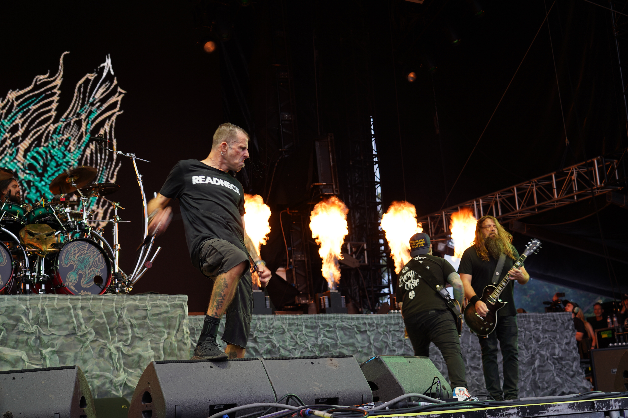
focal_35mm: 52
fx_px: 907
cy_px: 209
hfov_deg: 38.2
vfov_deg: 26.0
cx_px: 314
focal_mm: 52
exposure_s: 1/60
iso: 125
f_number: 4
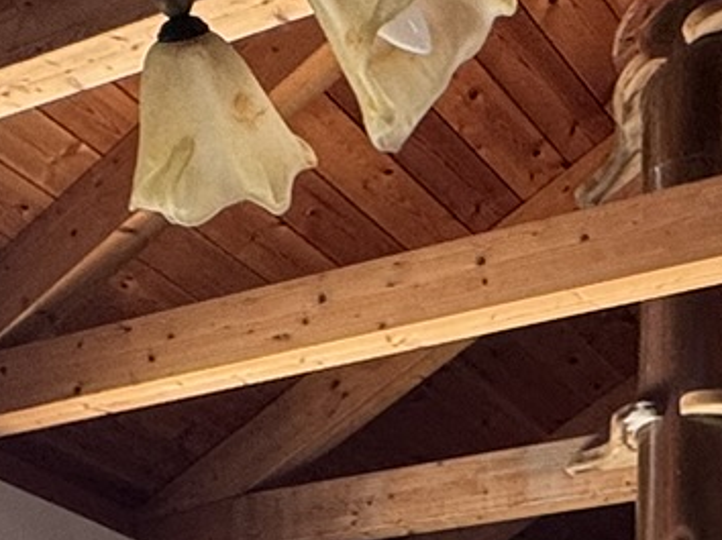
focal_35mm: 81
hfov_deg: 24.0
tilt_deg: +0.4
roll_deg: -1.5
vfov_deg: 15.0
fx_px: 1688
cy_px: 1068
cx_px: 508
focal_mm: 2.22
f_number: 2.2
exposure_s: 1/99
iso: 100
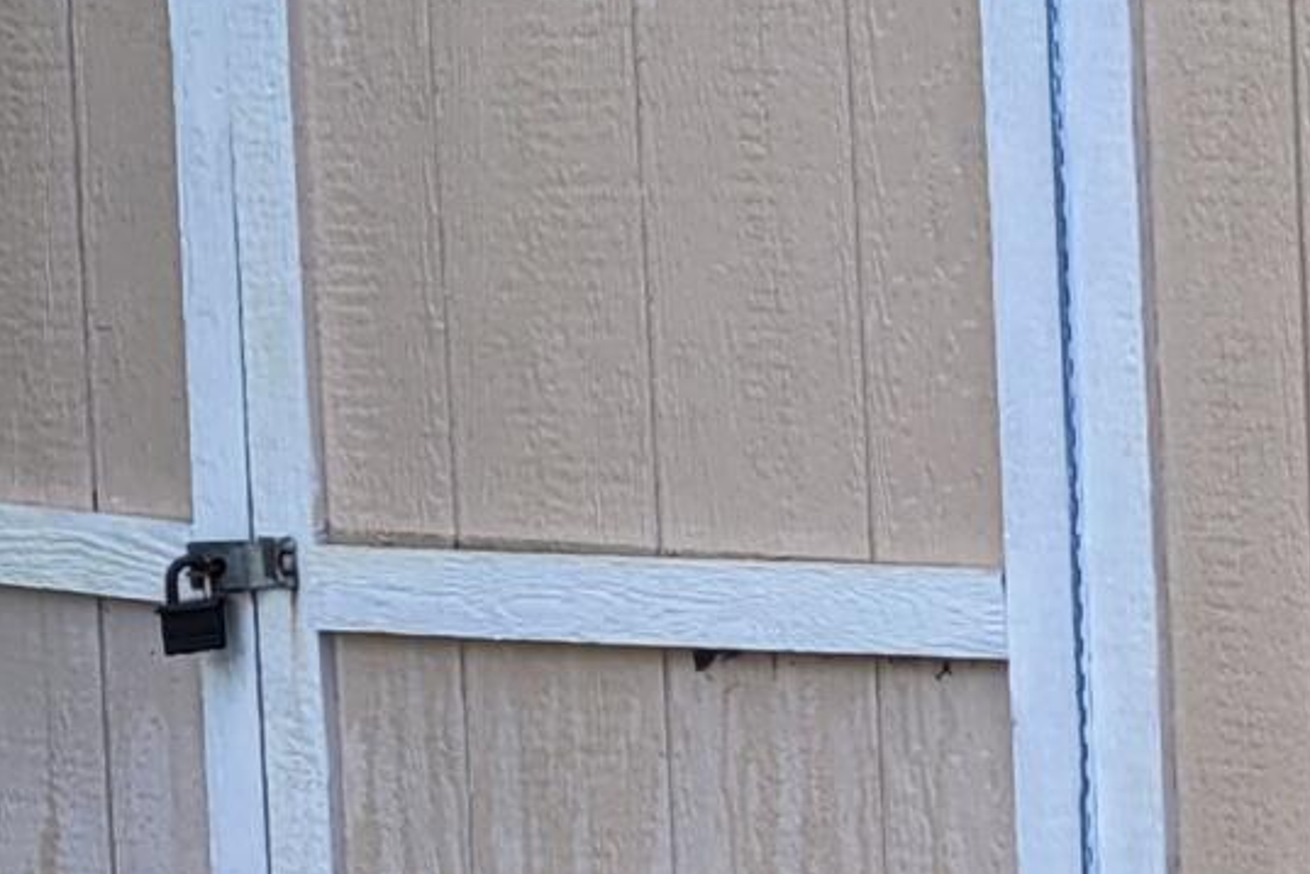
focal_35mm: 151
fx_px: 5494
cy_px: 59
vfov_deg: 9.0
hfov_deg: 12.5
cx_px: 2288
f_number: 1.8
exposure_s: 1/232
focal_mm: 5.4
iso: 40
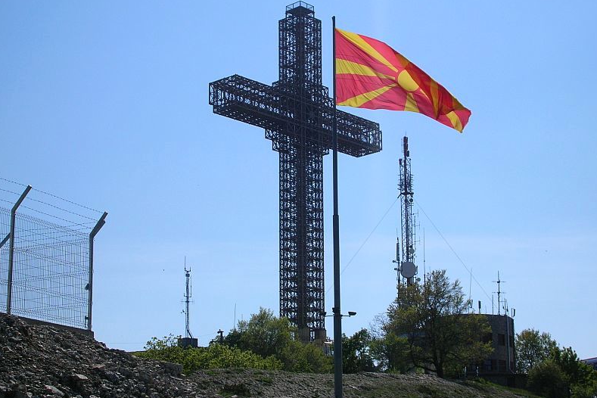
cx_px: 298
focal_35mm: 78
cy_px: 211
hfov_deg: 26.0
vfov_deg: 17.5
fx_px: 1293
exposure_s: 1/1500
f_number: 4
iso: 50
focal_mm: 12.3
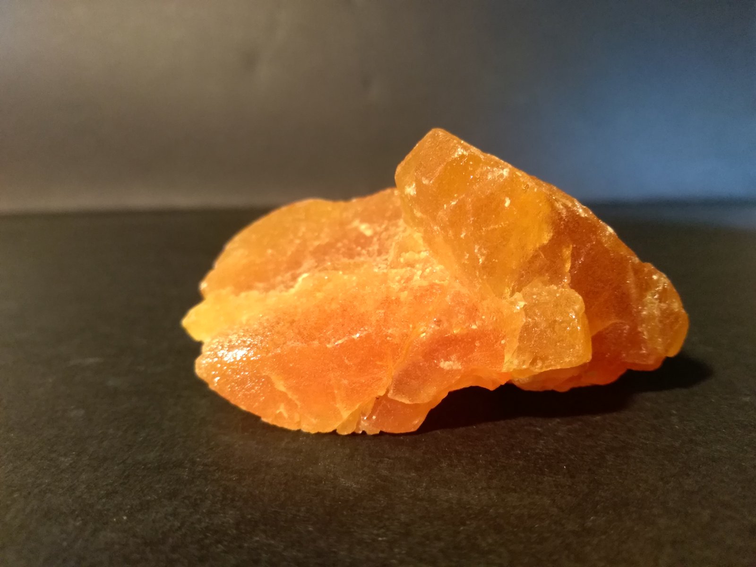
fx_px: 568
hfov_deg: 67.3
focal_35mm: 26
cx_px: 378
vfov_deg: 53.1
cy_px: 284
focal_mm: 3.54
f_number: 2
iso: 550
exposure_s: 1/33.3
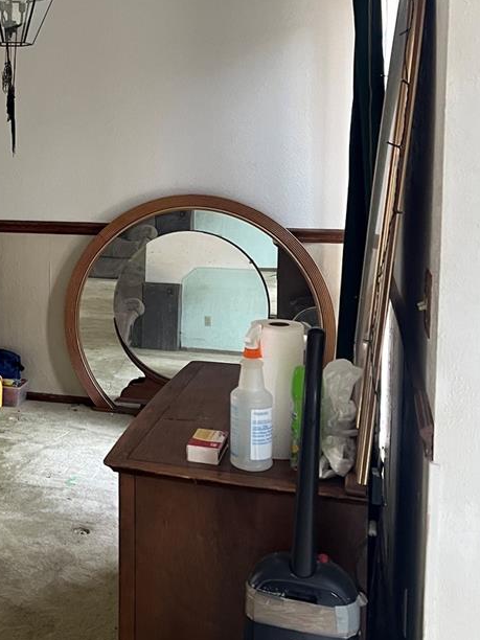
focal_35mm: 51
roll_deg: +1.1
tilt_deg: -5.8
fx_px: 943
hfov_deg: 27.3
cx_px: 23
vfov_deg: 37.0
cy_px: 203
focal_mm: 5.7
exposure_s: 1/60
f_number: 1.5
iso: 200
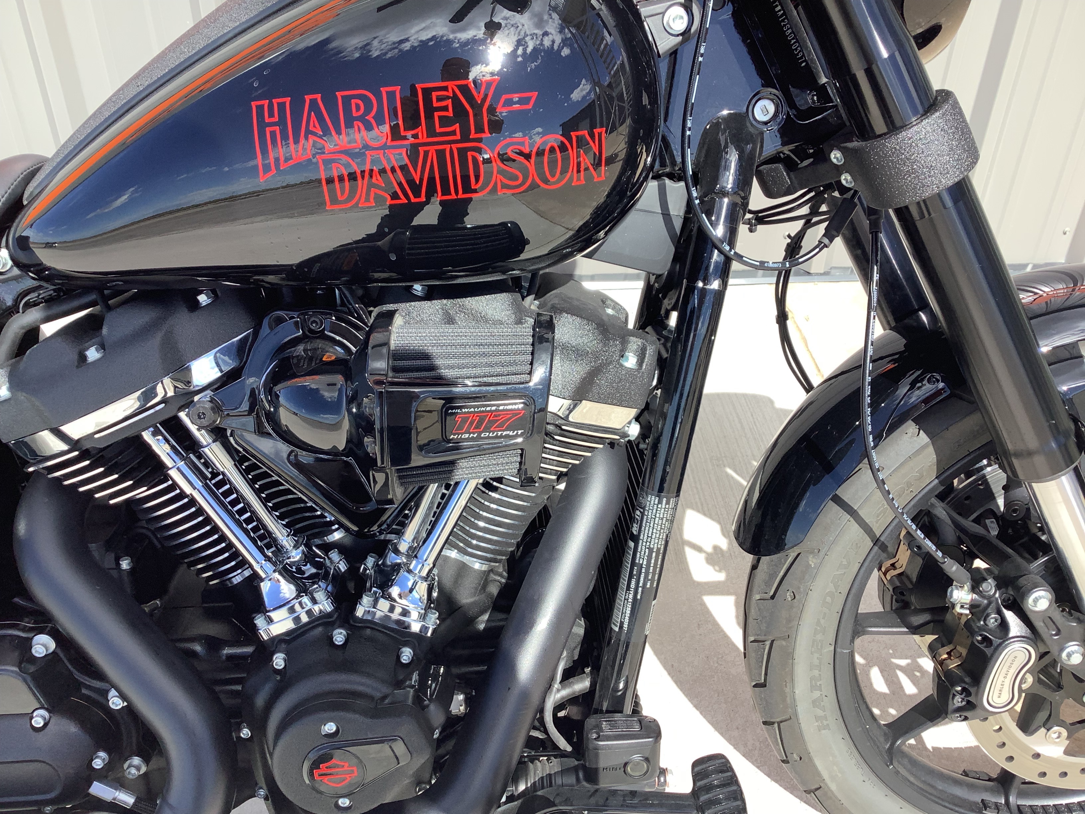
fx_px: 972
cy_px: 407
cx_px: 542
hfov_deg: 58.4
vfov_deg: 45.4
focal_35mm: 31
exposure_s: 1/529
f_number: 2.4
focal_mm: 3.3
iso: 25
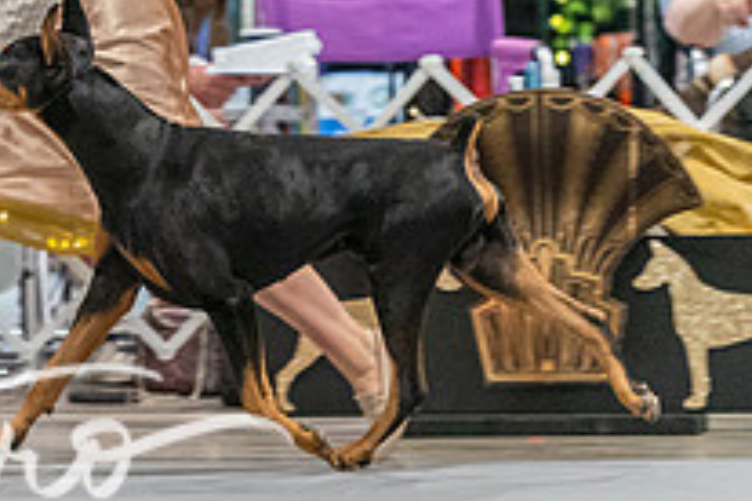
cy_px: 93
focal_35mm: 560
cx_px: -69
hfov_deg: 3.7
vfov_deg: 2.5
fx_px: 11697
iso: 6400
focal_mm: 200
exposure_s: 1/250
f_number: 2.8
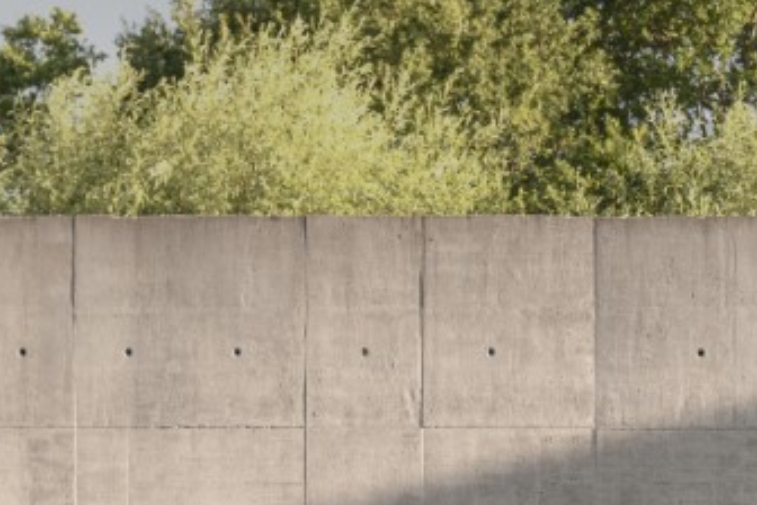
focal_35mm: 156
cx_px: 1122
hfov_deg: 12.5
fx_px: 3280
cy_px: 637
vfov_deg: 8.7
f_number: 5.6
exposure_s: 1/100
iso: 200
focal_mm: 41
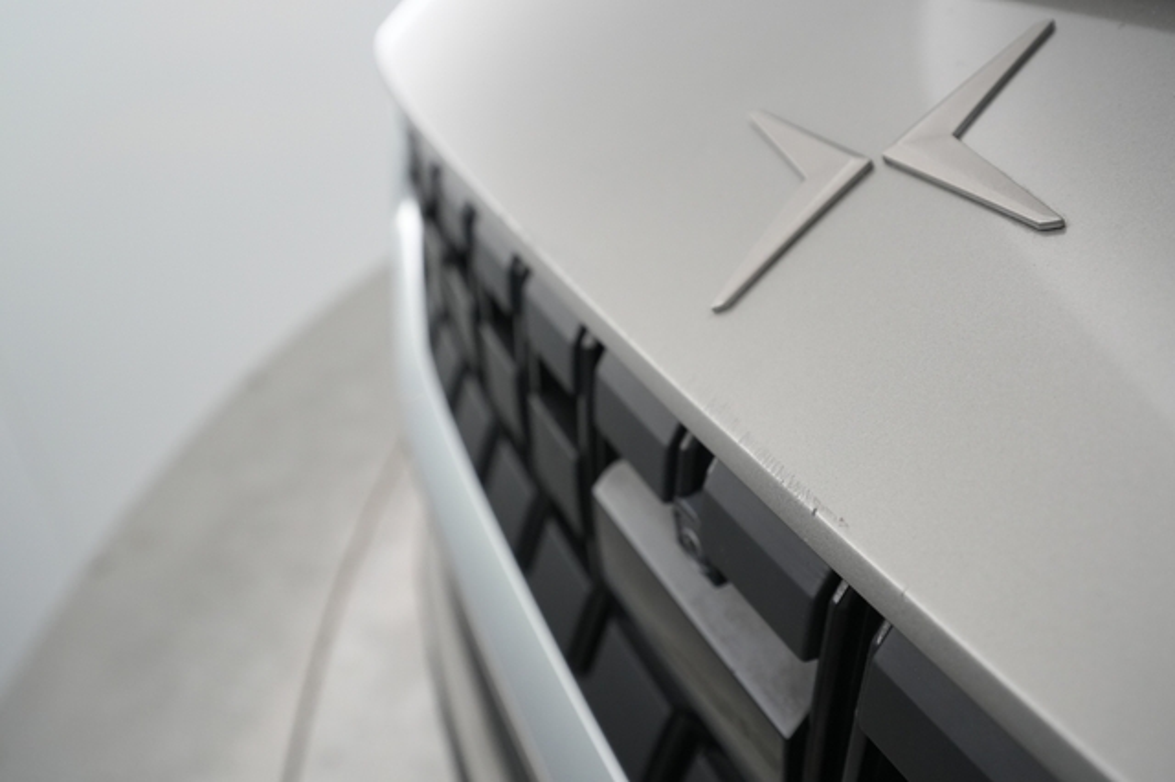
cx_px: 588
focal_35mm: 28
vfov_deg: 46.4
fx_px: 913
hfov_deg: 65.5
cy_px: 391
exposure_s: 1/100
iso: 3200
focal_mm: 28
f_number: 4.5
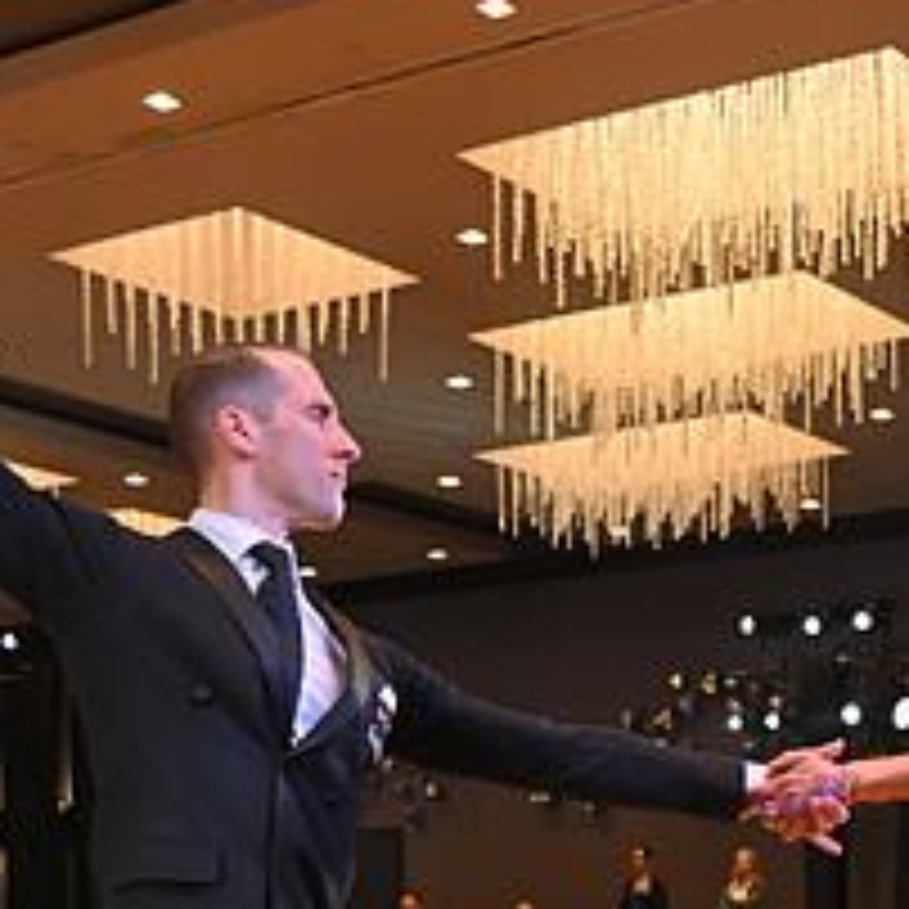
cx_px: 866
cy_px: 1170
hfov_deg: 21.6
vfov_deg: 20.4
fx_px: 2317
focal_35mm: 78
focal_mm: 32
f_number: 4
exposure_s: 1/400
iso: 1600
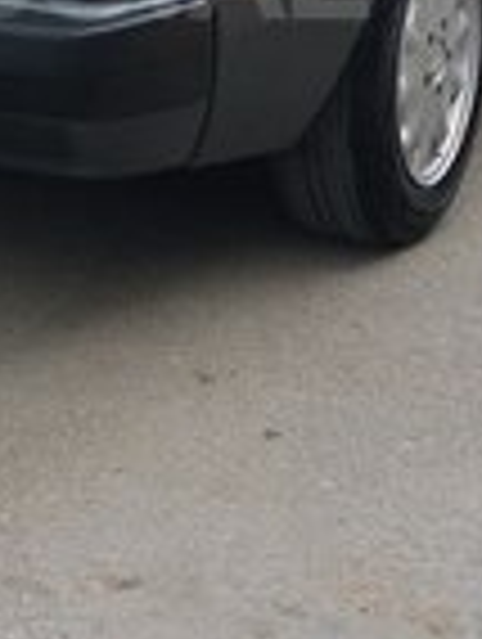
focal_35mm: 94
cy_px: -32
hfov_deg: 15.5
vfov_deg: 20.1
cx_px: 23
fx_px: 1740
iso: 40
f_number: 1.9
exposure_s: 1/533
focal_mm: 3.7
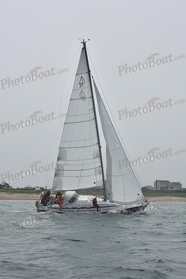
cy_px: 140
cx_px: 93
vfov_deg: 28.8
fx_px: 542
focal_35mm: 70
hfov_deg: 19.5
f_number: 13
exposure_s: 1/800
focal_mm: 70
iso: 250
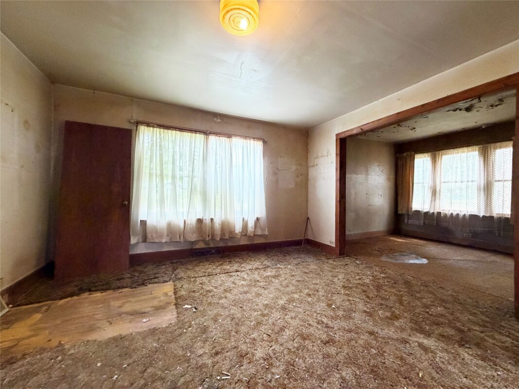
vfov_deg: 85.7
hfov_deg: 102.1
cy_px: 194
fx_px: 210
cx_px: 260
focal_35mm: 14
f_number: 2.2
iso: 400
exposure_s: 1/60
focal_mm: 2.22
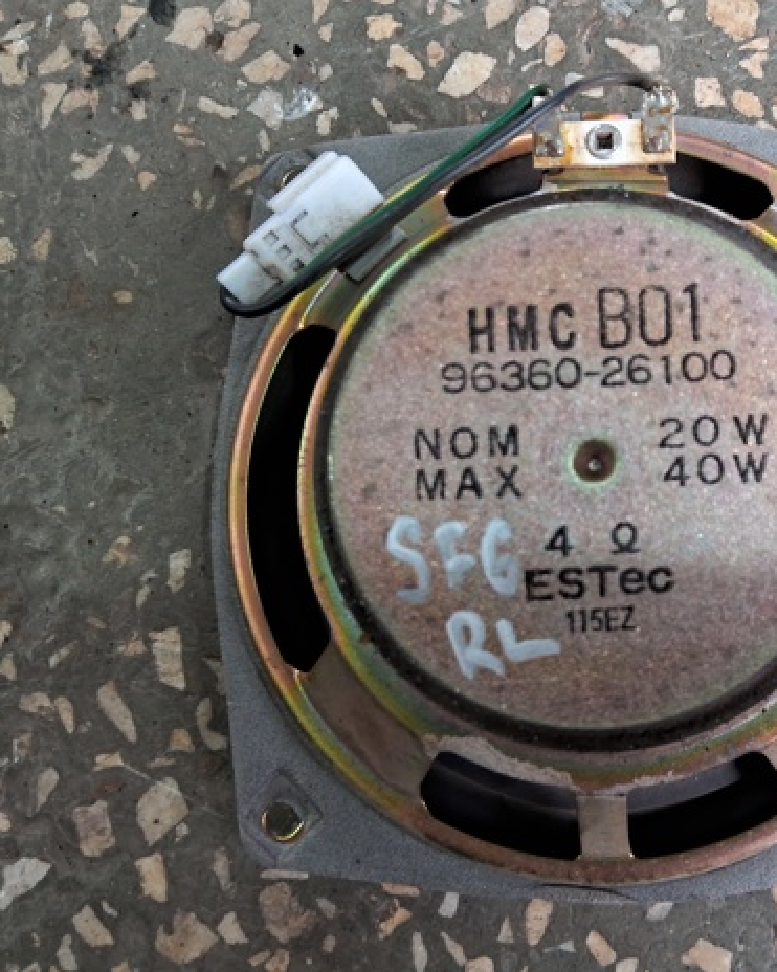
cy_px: 495
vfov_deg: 51.5
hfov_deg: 39.9
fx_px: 1006
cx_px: 658
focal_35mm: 35
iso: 250
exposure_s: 1/50
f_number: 1.8
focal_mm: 3.98
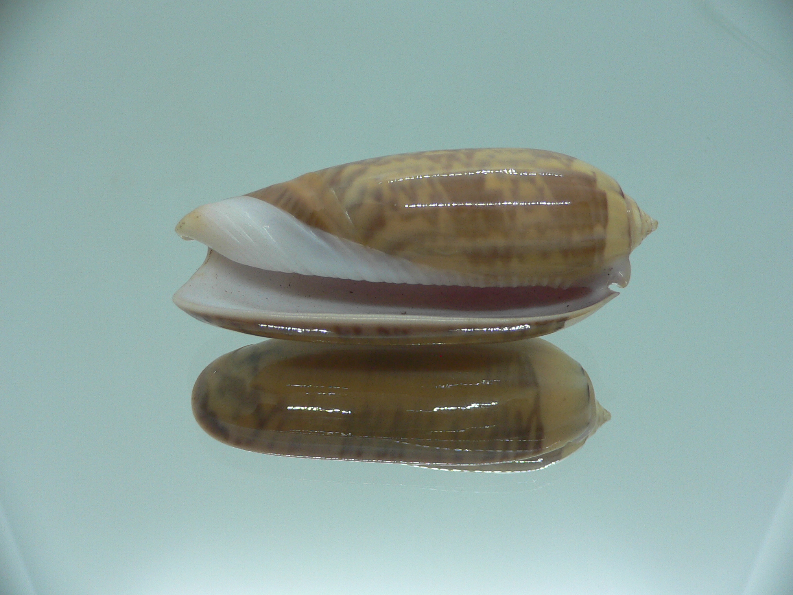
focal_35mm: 35
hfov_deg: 52.6
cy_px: 298
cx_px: 396
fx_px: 802
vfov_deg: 40.7
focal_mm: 4.6
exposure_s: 1/60
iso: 100
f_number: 2.8
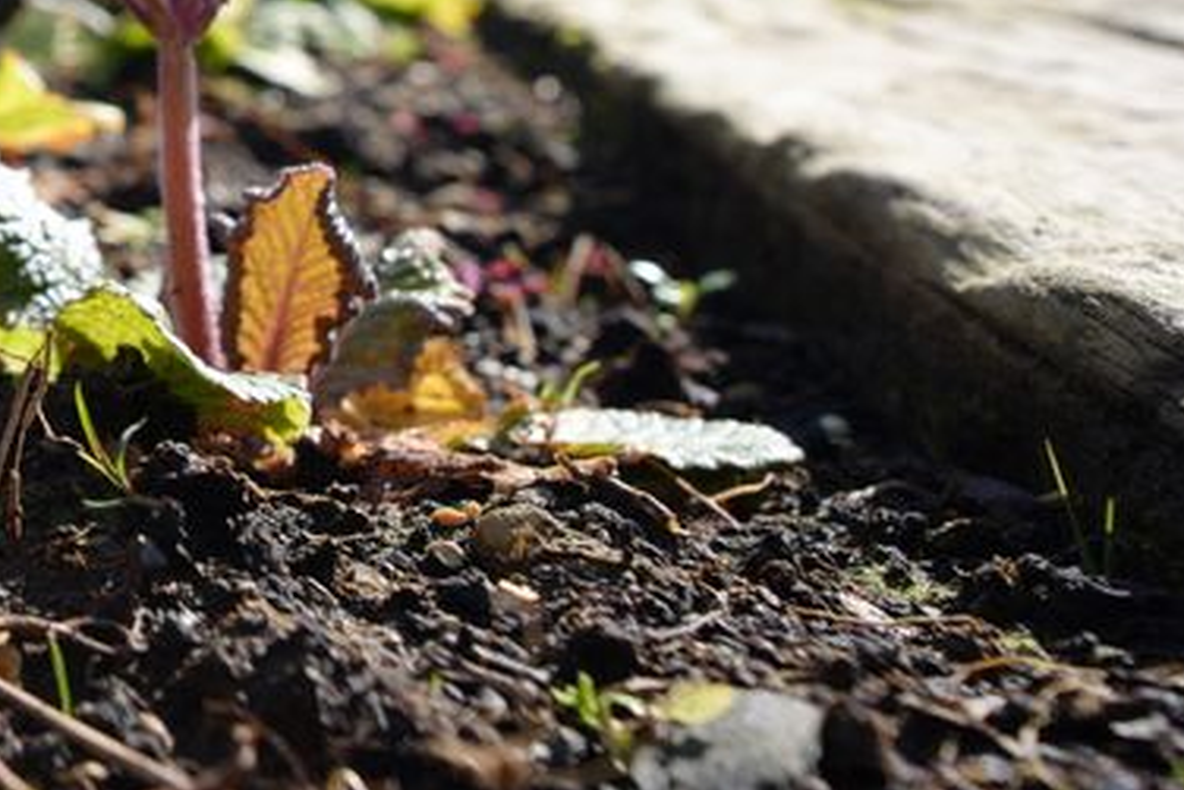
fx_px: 1678
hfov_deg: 28.5
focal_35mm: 51
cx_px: -504
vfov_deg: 24.1
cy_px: -161
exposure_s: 1/400
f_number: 4.5
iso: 100
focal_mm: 16
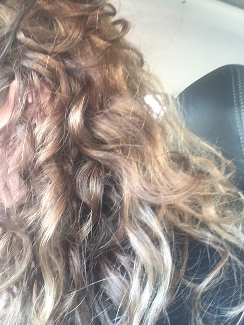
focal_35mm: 31
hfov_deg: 45.4
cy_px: 162
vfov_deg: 58.4
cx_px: 122
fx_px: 291
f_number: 2.4
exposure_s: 1/33
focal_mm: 2.15
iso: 125
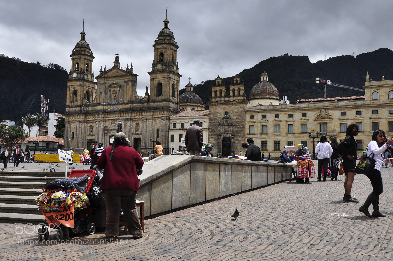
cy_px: 130
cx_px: 196
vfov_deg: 34.1
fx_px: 425
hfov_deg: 49.6
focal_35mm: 39
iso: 200
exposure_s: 1/80
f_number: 25
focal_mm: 26
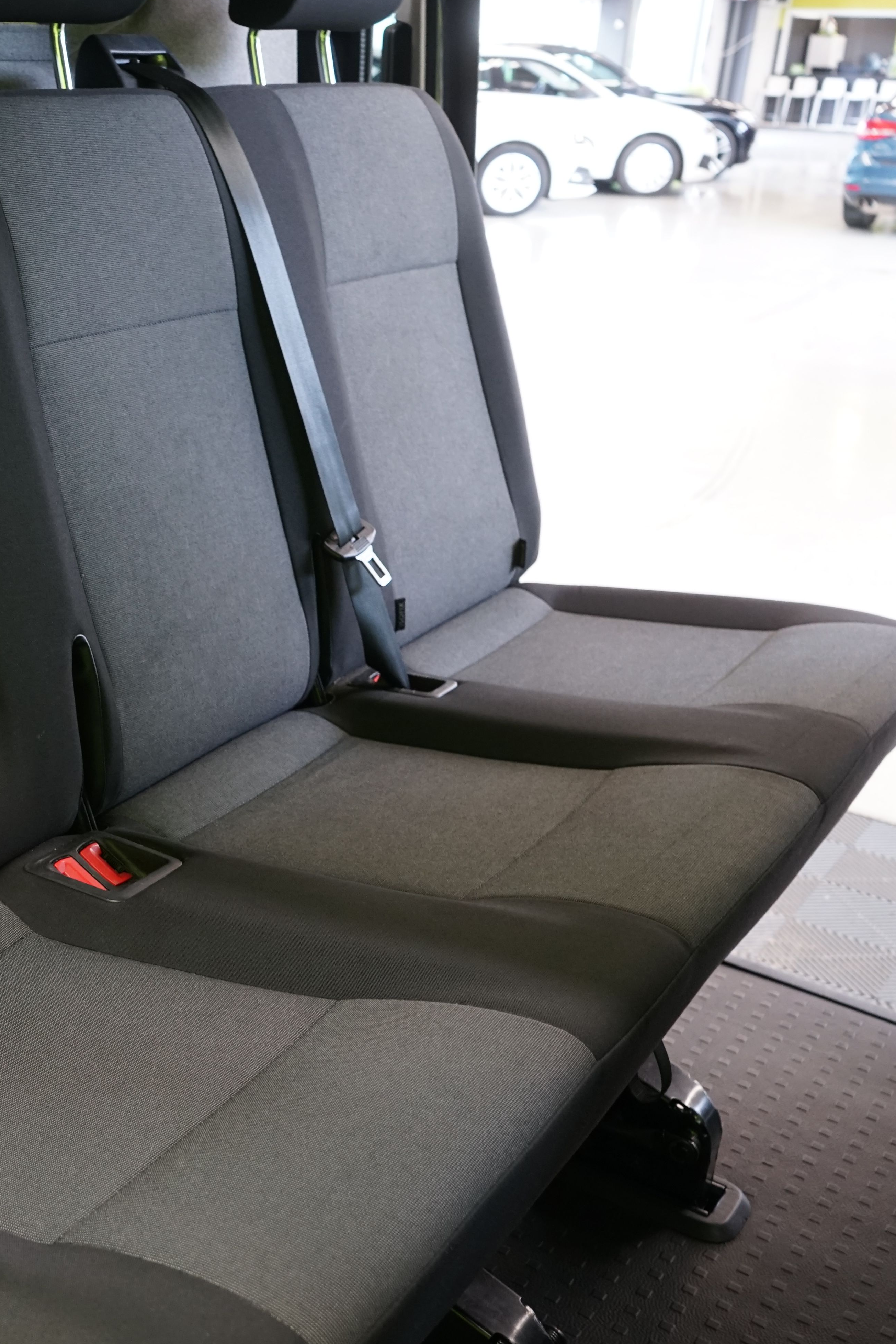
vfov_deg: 42.7
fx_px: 1717
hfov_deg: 27.5
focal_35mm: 46
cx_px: -12
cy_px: 683
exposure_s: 1/15
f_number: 5.6
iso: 1000
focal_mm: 30
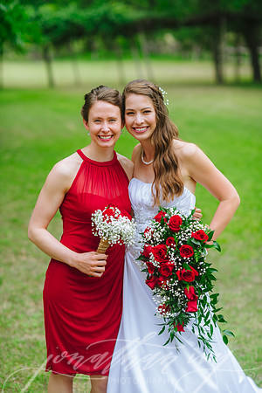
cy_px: 196
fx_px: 928
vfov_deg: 23.9
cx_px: 131
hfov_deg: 16.1
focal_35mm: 85
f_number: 2.2
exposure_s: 1/250
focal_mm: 85
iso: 50
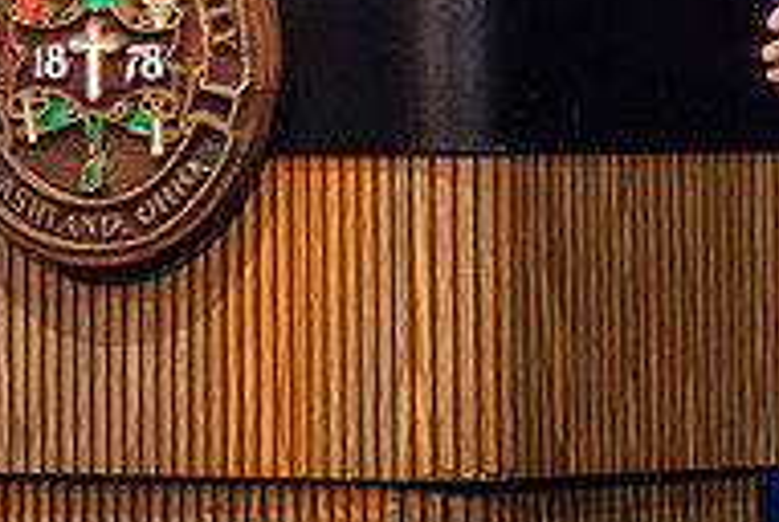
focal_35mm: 531
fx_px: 11508
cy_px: -124
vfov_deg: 2.6
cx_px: 432
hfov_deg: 3.9
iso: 4000
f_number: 3.2
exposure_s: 1/200
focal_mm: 175
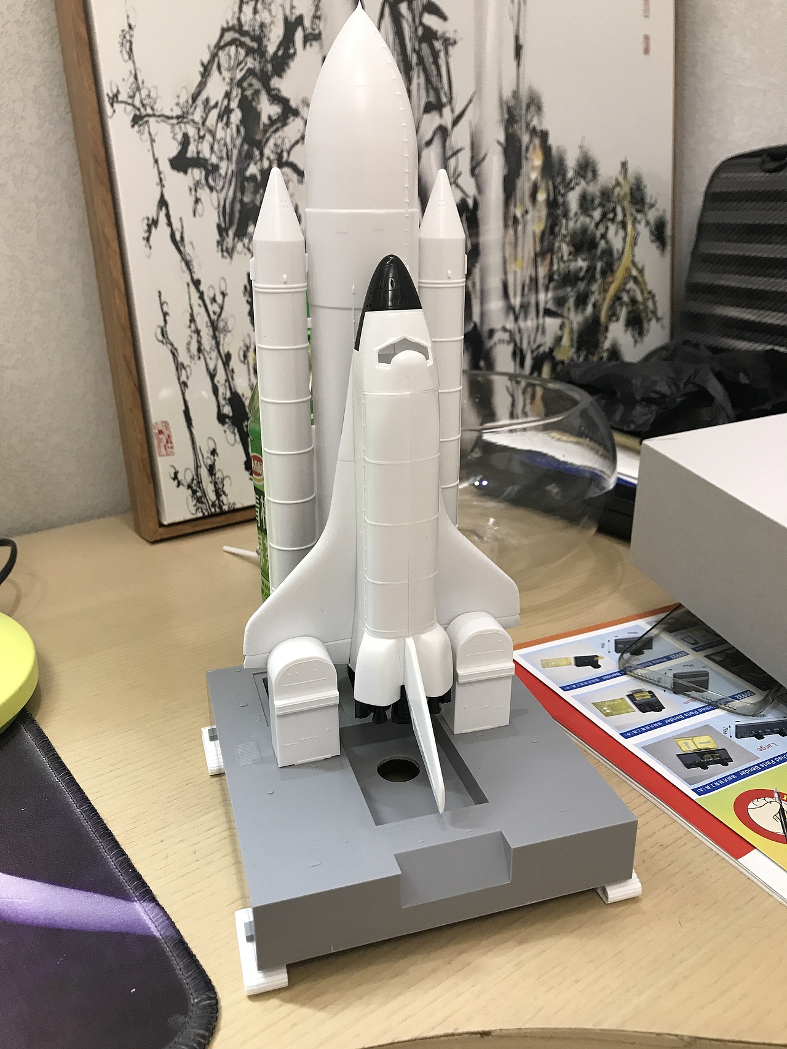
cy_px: 524
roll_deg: +0.7
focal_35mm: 28
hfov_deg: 49.7
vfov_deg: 63.4
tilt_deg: -20.2
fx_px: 849
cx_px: 394
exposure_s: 1/20
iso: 40
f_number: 1.8
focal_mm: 3.99
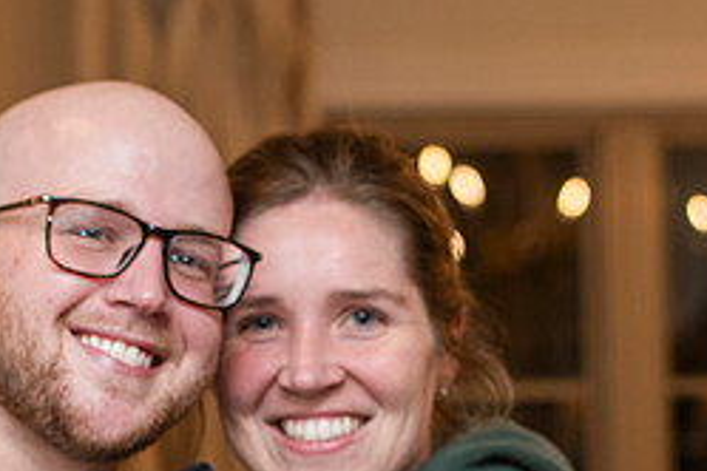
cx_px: 59
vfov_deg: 7.4
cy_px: 727
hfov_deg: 11.2
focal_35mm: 183
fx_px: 3594
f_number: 3.5
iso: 400
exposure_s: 1/160
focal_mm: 58
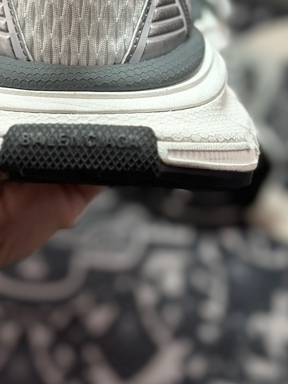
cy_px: 20
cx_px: 86
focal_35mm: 99
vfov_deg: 19.4
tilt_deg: -55.6
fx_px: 1098
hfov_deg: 14.9
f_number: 1.78
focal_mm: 6.86
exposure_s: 1/751
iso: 80
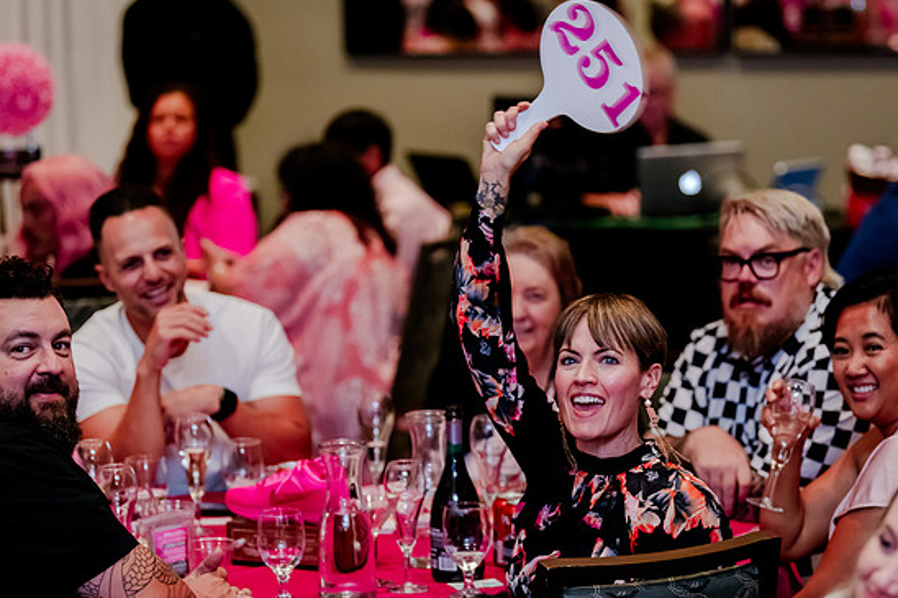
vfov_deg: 9.1
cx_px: 534
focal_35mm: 150
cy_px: 367
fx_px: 3740
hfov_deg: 13.7
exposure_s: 1/250
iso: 5000
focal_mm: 116
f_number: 2.8
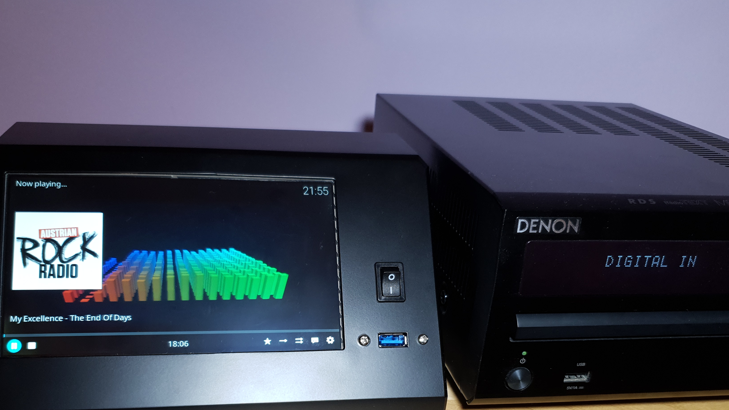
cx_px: 327
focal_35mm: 35
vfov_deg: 32.7
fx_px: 677
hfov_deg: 56.5
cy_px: 335
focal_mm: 4.32
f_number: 1.5
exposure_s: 1/50
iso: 125
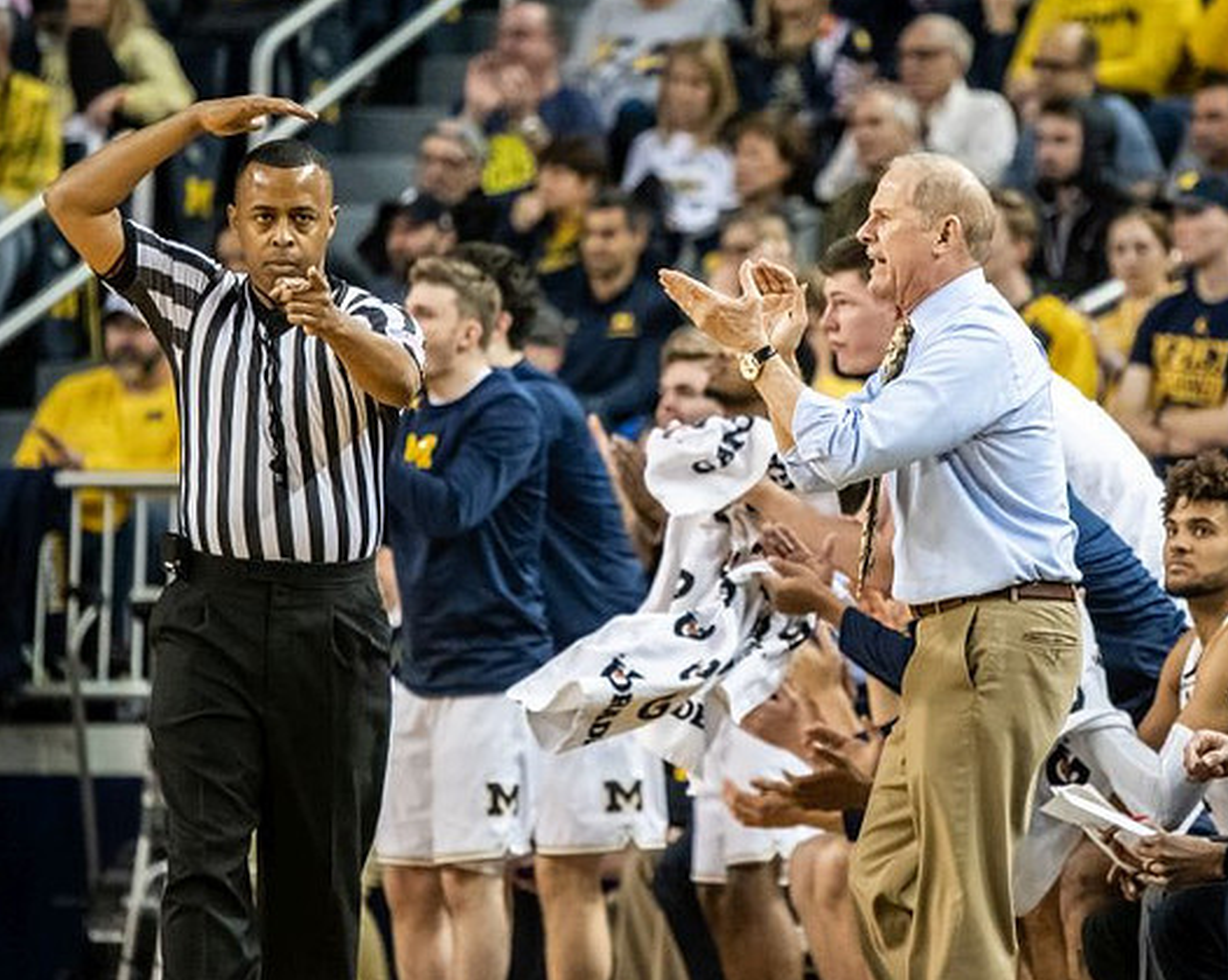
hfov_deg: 4.9
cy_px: 361
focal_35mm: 395
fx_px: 14345
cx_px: 789
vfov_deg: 3.9
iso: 5000
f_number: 2.8
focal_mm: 200
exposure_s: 1/1600
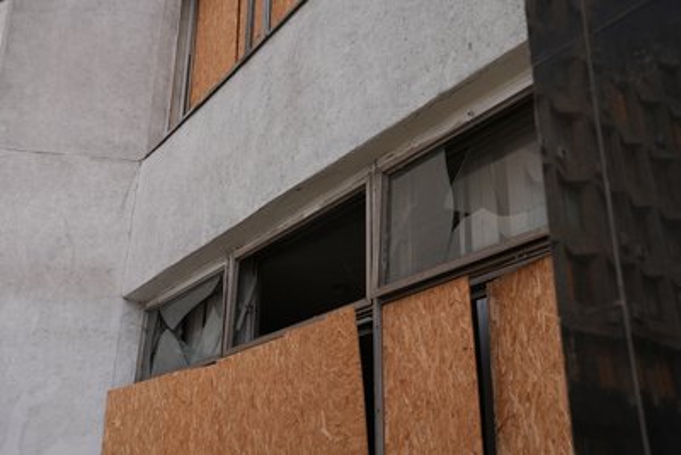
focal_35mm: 39
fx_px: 738
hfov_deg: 49.5
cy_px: 228
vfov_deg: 34.2
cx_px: 340
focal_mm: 39
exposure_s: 1/320
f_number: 5
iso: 80
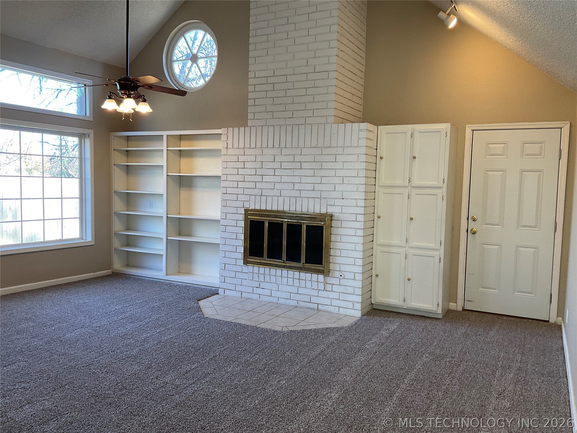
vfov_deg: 48.2
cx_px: 288
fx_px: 483
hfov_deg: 61.7
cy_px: 216
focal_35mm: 29
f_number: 1.8
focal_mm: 3
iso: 40
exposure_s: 1/60
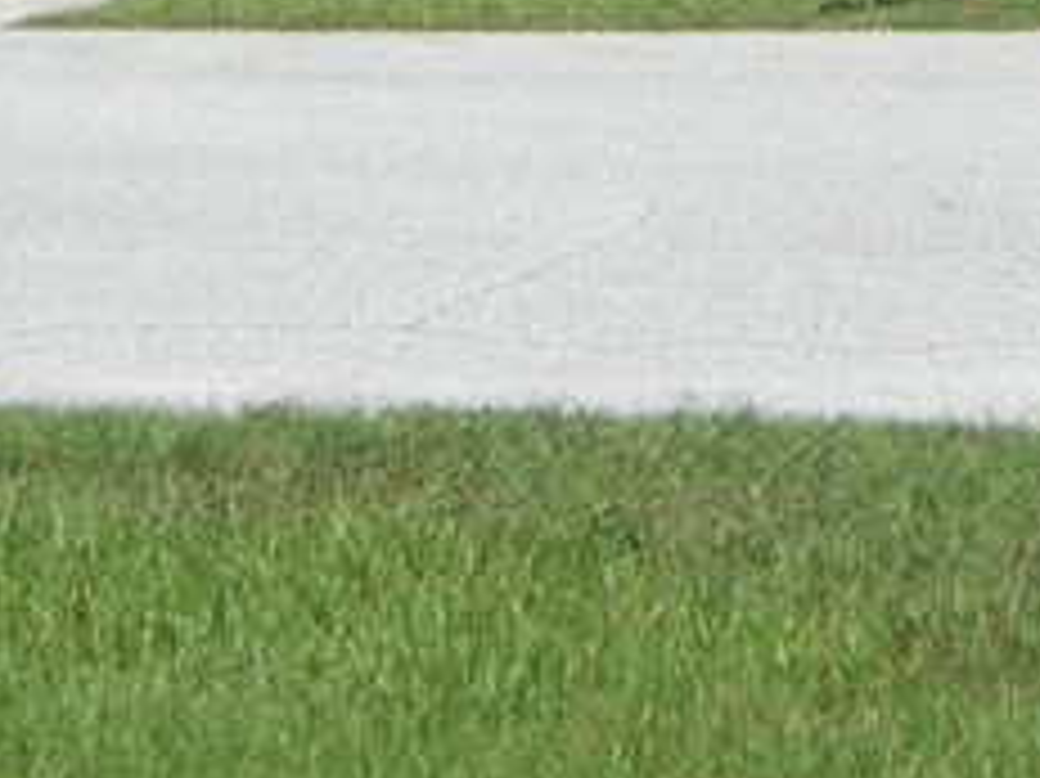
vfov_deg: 9.1
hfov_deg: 12.6
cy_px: -720
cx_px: 1031
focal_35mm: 155
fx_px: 4654
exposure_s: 1/752
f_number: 6.9
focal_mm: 7.5
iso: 100
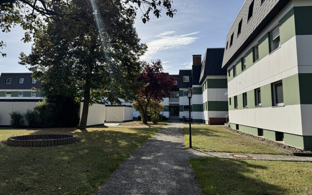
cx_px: 155
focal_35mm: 26
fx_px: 221
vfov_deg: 47.5
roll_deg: -1.0
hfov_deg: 70.4
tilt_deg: +6.7
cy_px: 84
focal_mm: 6.76
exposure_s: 1/6410
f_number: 1.78
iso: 80
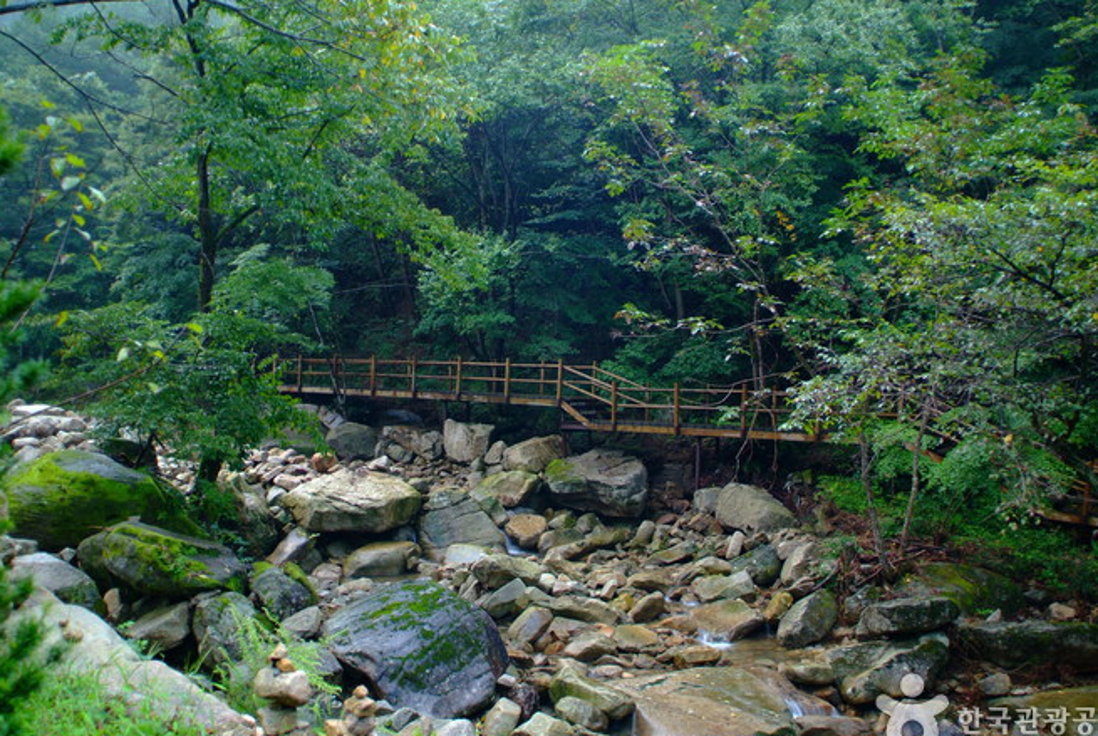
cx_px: 566
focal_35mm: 32
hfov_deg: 58.6
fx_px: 978
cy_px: 389
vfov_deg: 41.2
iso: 200
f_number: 2.8
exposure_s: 1/6
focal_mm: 20
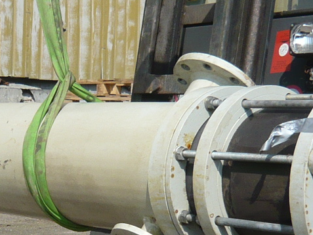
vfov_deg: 13.4
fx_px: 995
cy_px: 196
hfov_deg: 17.8
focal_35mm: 110
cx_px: 83
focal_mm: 4.6
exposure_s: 1/200
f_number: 8
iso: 100
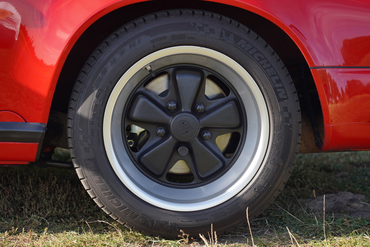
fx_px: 987
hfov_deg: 21.2
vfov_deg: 14.3
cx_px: 185
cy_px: 124
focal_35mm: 96
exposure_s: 1/250
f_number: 4.5
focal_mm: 96
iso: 100
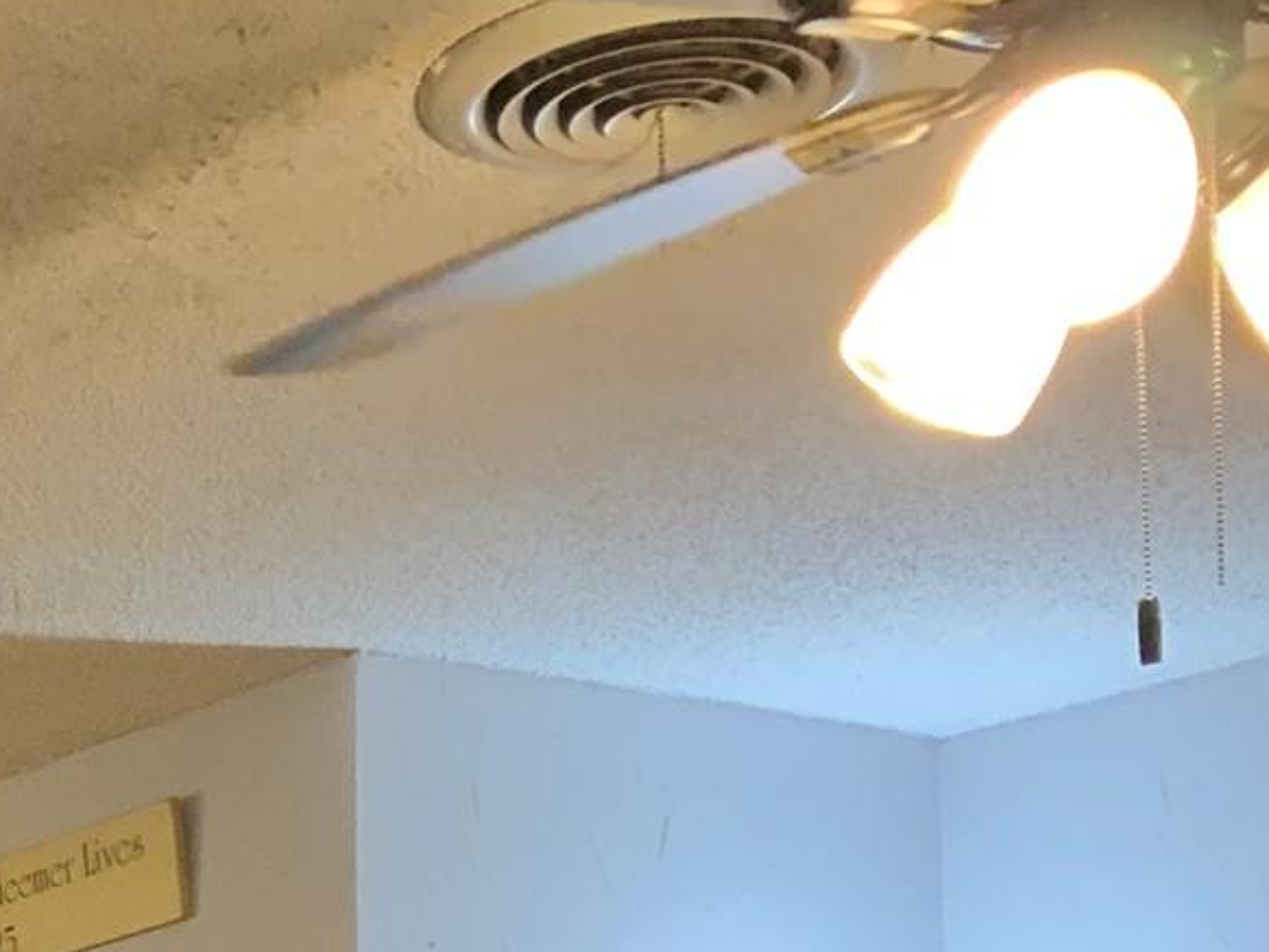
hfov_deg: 17.5
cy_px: 1584
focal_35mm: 102
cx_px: -584
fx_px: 3741
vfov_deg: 13.4
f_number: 1.8
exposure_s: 1/60
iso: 250
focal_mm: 3
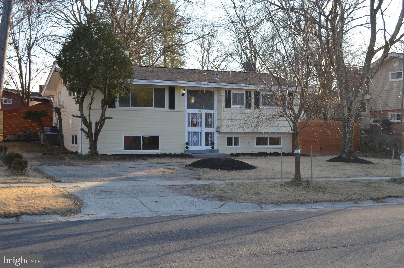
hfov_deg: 41.2
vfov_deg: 27.9
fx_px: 537
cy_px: 134
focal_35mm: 48
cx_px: 202
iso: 200
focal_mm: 32
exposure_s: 1/160
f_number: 6.3
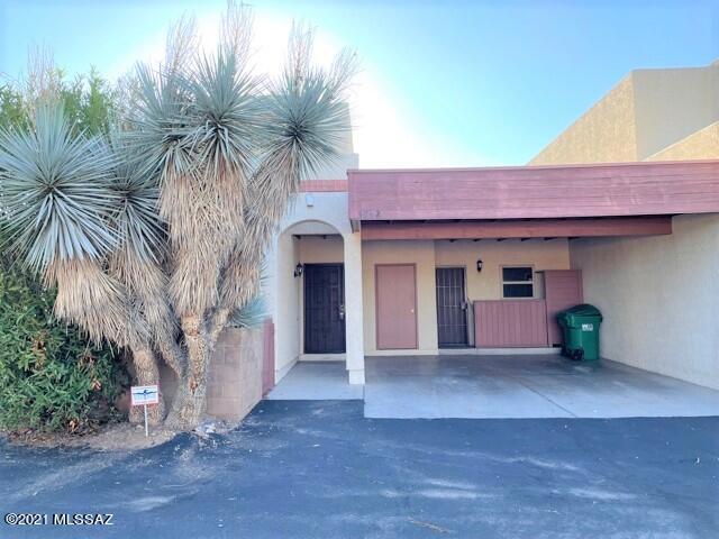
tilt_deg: +4.4
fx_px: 540
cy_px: 270
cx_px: 360
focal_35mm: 26
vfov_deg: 53.1
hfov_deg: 67.3
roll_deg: +0.5
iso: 32
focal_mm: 4.2
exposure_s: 1/553
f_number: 1.6
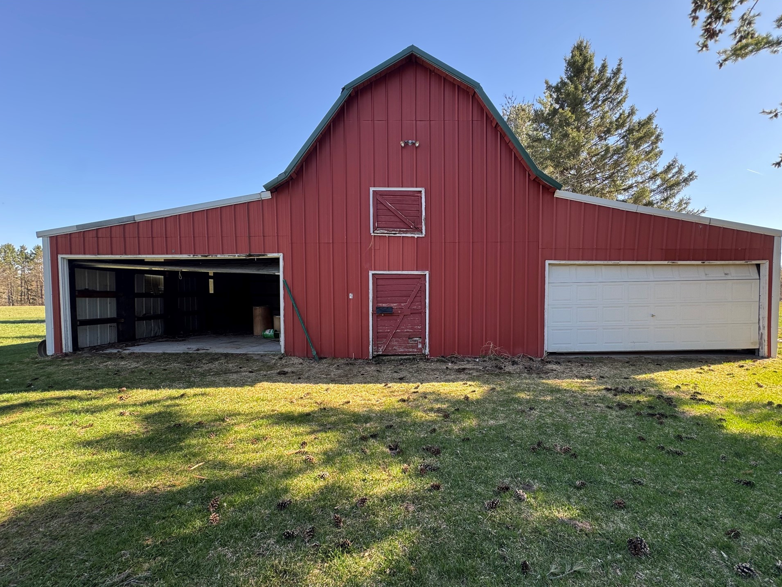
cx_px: 412
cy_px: 312
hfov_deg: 98.1
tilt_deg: -2.5
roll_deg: -0.3
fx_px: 339
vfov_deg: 81.7
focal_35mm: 15
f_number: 2.2
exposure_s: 1/138
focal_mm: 2.22
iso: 40
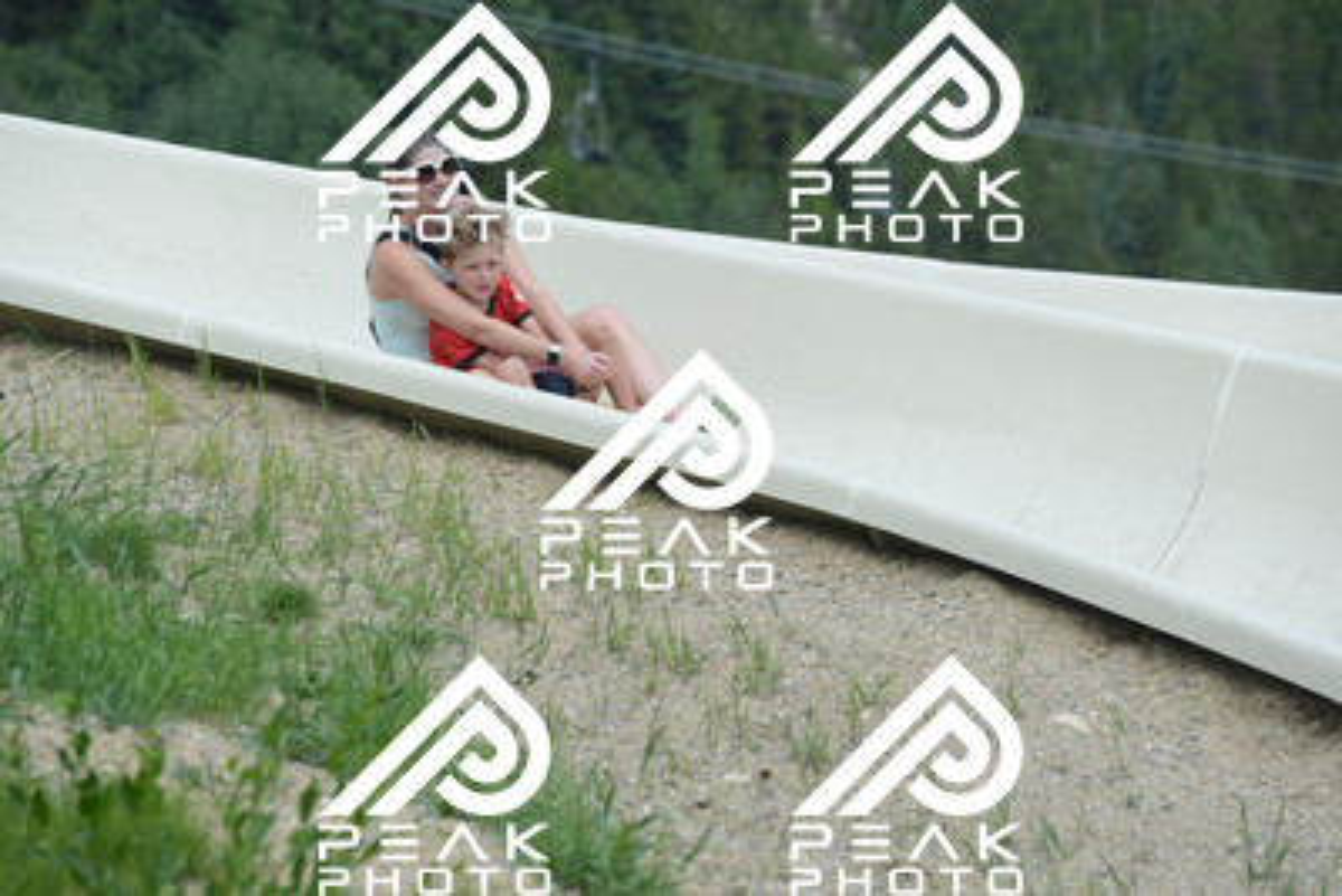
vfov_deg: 7.0
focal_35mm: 195
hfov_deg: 10.5
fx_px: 7271
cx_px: 671
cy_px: 448
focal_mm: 195
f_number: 6.3
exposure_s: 1/640
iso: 400
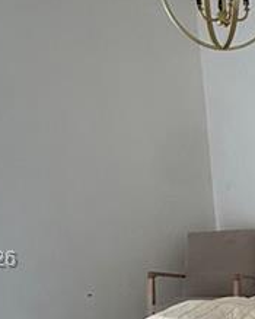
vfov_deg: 24.9
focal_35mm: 75
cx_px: 402
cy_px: 261
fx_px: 708
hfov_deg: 17.9
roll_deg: +1.8
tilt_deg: -12.7
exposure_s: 1/120
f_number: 2.2
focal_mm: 2.22
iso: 250
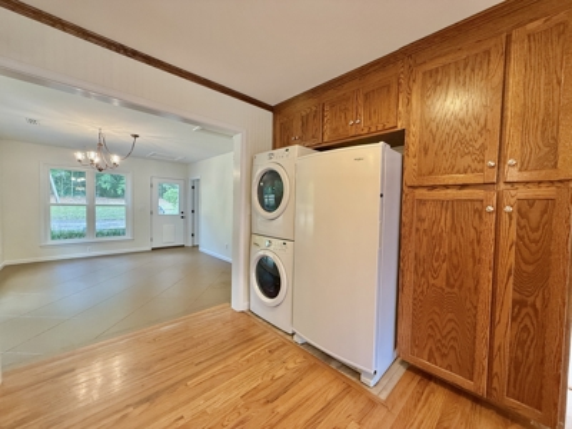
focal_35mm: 14
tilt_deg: -2.3
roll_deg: -1.7
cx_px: 286
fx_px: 231
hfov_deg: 102.1
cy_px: 214
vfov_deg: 85.7
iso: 250
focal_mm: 2.22
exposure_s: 1/120
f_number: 2.2
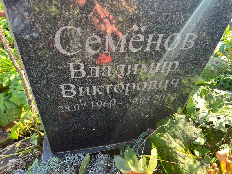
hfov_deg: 67.3
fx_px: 174
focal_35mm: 26
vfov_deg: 53.1
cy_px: 87
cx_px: 116
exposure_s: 1/167
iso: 40
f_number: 1.5
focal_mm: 5.7
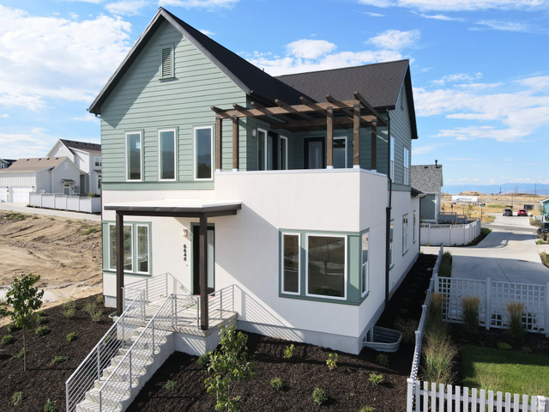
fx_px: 381
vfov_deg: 56.8
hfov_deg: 71.6
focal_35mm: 24
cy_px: 206
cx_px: 274
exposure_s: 1/640
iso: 100
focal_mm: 4.5
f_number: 2.8
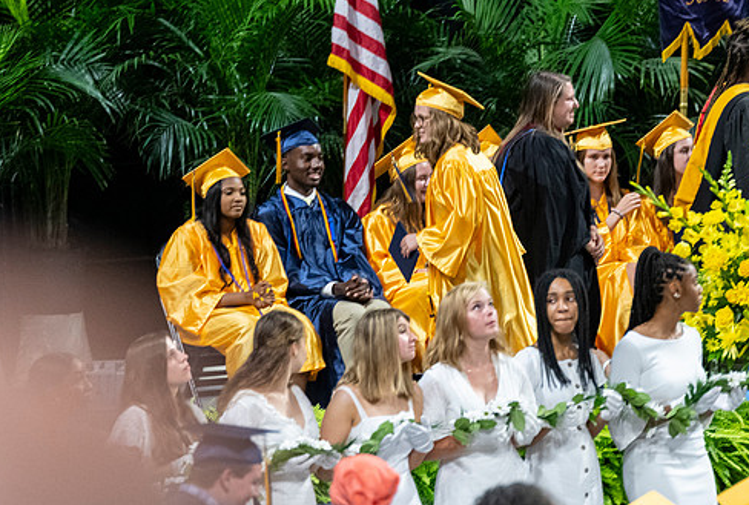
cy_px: 271
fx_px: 8371
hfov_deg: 5.1
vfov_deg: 3.5
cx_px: 440
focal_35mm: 401
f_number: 4
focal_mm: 190
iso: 2000
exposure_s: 1/200
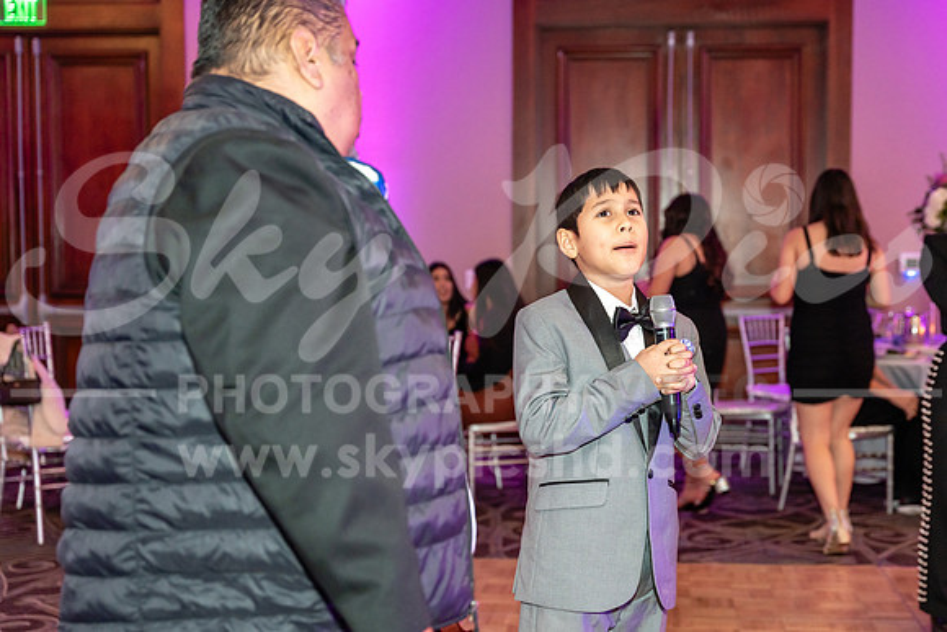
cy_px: 341
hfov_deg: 35.7
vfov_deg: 24.3
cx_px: 547
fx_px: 1468
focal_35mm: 56
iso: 2500
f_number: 2.8
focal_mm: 47.6
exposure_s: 1/125
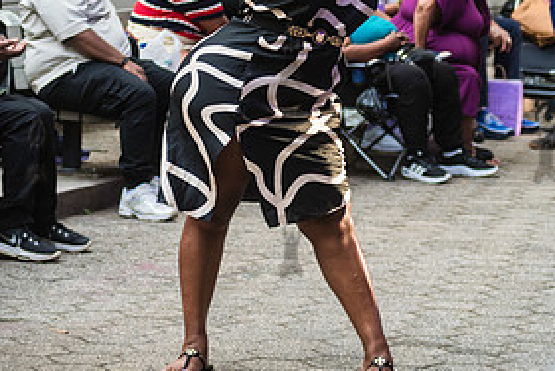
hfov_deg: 9.8
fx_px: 3225
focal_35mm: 209
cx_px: 325
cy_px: 27
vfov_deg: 6.6
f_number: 3.5
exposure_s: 1/250
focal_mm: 80
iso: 1000
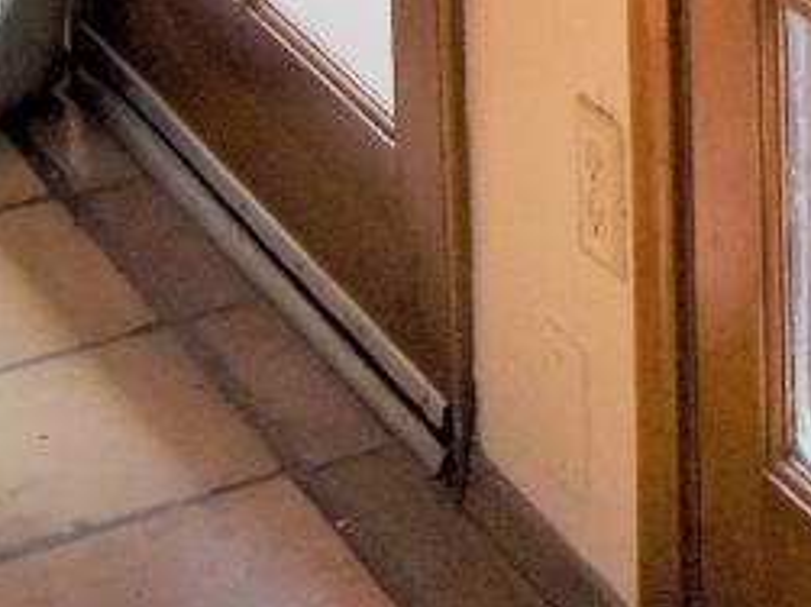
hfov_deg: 11.7
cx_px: 1271
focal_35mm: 161
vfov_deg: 8.1
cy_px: -1065
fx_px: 3770
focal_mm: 14
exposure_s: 1/160
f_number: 6.3
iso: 400
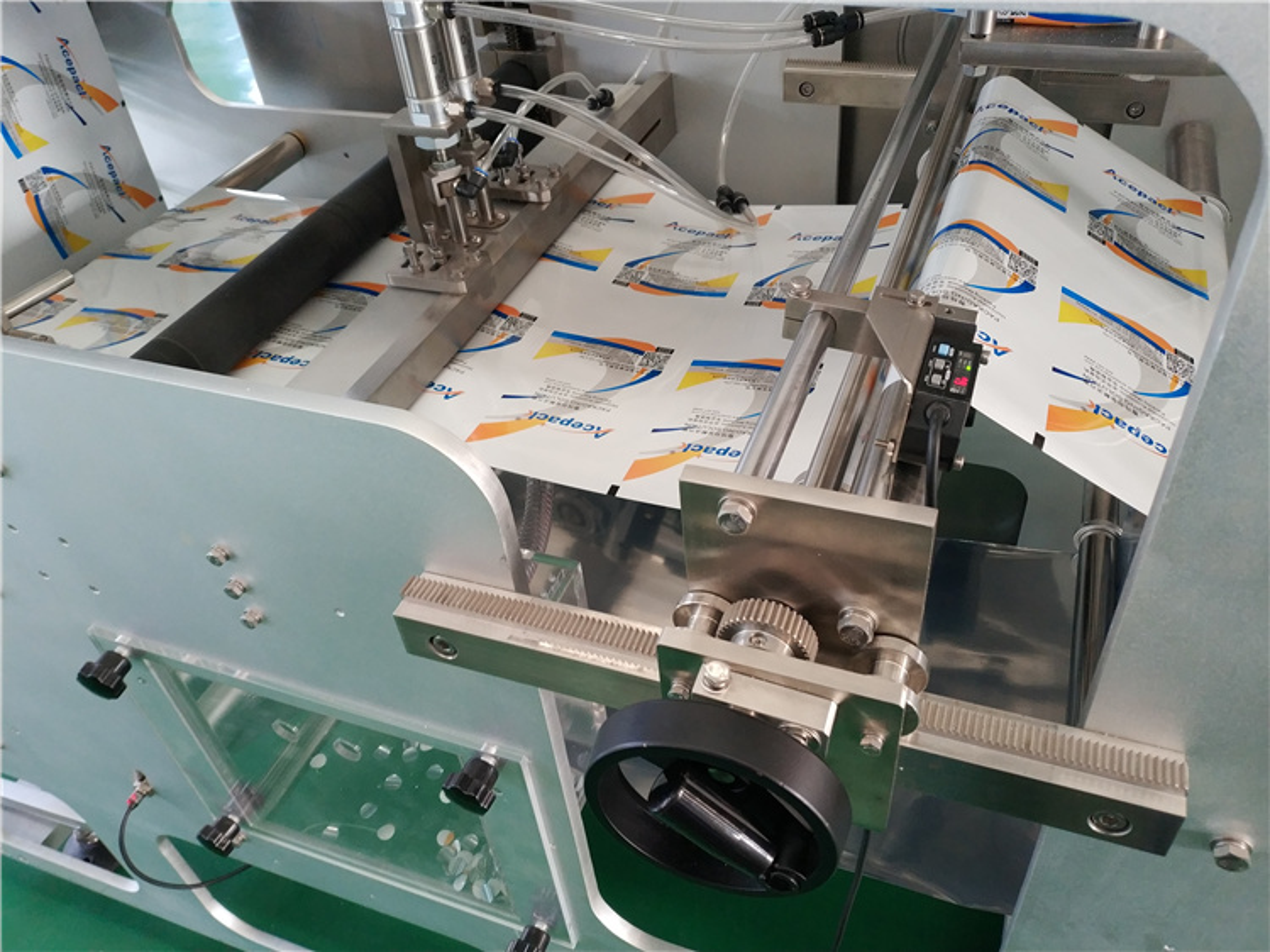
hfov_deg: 56.8
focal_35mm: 32
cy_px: 476
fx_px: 1174
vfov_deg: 44.1
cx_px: 635
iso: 330
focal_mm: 4.5
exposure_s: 1/25
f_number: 2
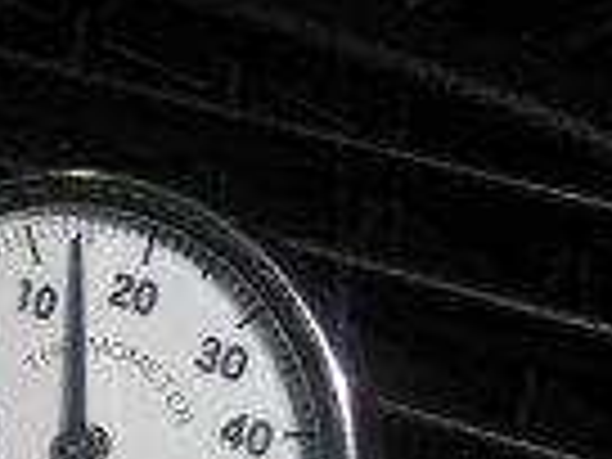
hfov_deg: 16.1
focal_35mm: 102
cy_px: 207
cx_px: -511
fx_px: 1803
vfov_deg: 14.5
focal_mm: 4.7
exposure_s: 1/25
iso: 80
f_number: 3.4
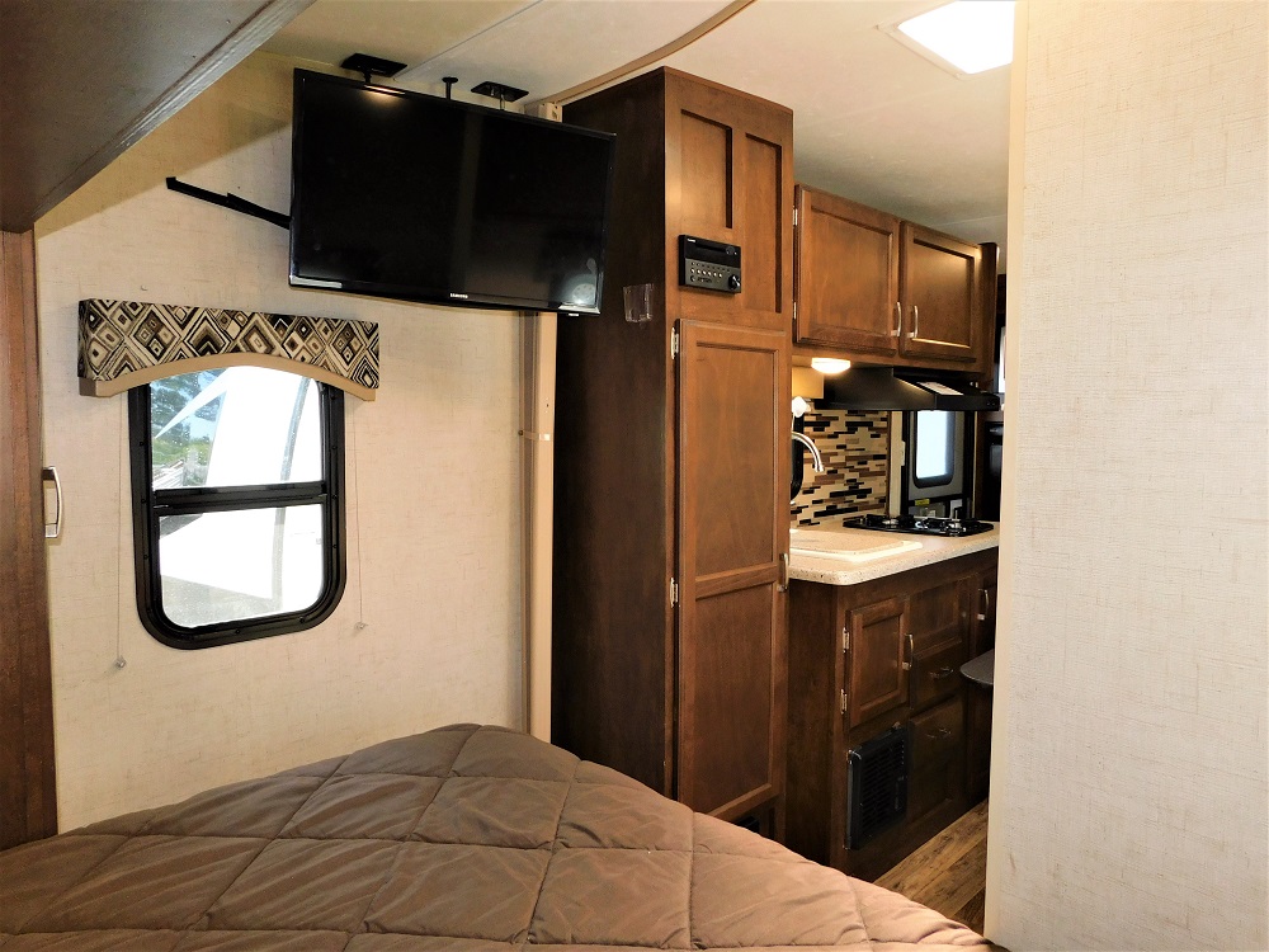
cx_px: 634
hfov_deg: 73.9
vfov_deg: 58.9
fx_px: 843
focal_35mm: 23
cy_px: 476
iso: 200
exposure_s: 1/30
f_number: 3
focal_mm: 4
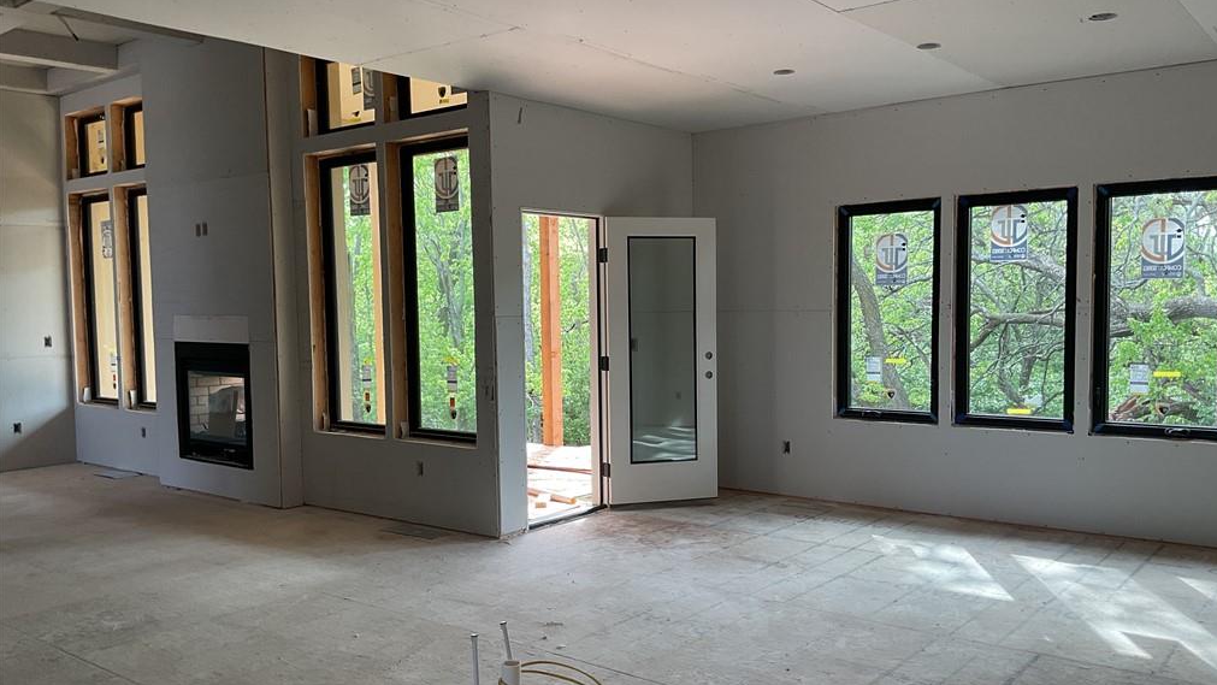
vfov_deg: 36.6
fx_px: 1033
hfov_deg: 61.0
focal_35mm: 32
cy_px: 380
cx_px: 614
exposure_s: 1/120
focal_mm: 3
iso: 50
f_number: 1.8
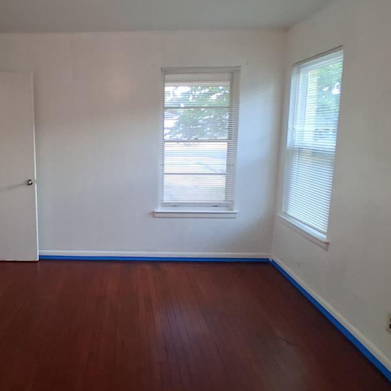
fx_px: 332
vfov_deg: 60.8
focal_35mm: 26
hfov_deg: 58.5
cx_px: 109
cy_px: 178
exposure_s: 1/40
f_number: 2.2
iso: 160
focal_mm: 1.4
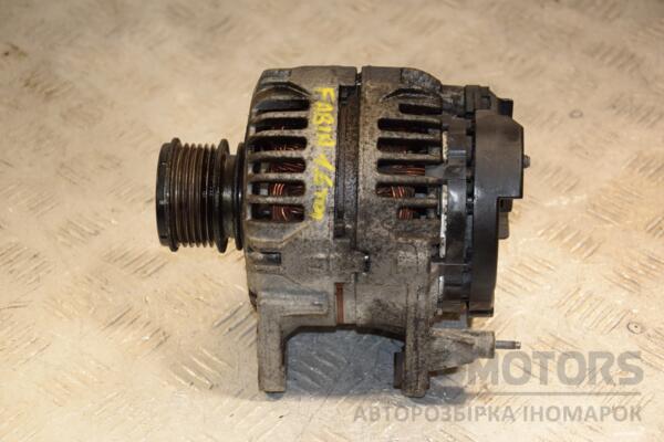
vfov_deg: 15.7
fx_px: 1605
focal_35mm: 87
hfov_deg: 23.4
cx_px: 332
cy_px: 221
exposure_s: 1/200
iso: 800
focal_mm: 58
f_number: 5.6
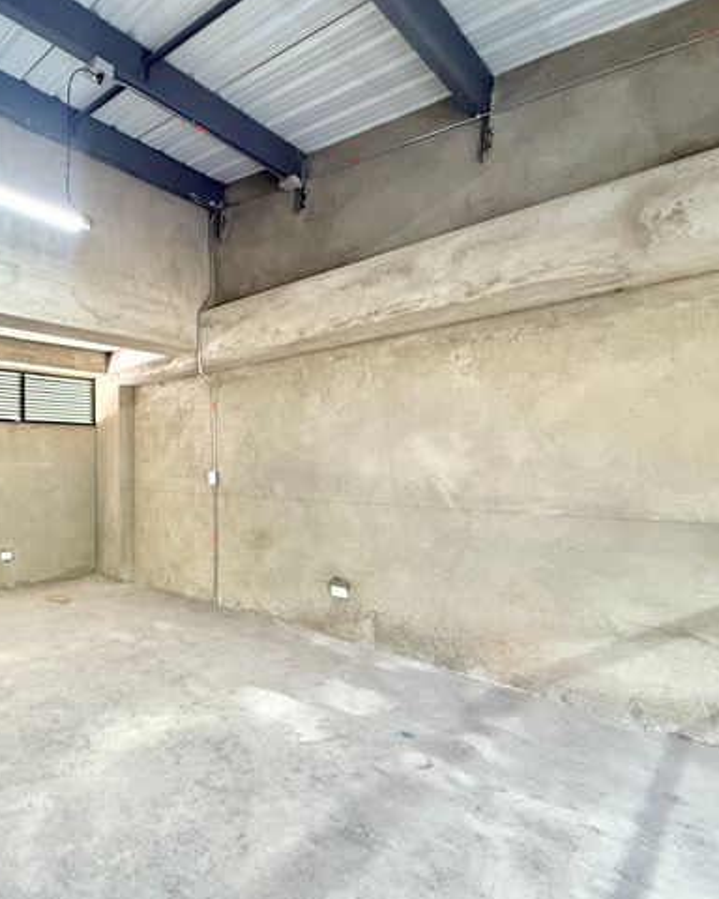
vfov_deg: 83.3
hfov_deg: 62.9
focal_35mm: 19
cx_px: 115
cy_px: 451
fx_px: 505
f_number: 2.2
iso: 400
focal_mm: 2.22
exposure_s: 1/60
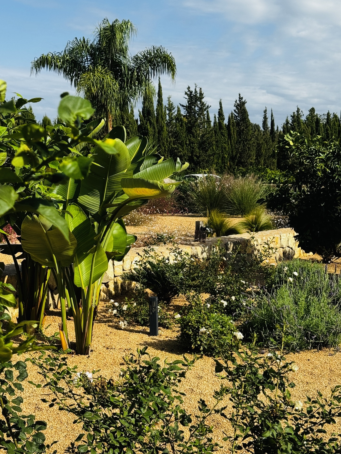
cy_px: 223
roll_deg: -1.1
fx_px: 657
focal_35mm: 50
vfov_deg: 38.2
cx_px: 174
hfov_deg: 29.1
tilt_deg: -3.6
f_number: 1.78
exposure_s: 1/4608
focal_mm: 6.76
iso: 64
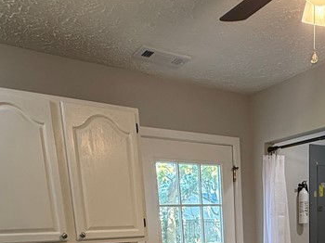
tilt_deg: -12.0
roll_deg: +2.0
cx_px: 238
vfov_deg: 29.1
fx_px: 385
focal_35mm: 41
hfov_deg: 44.5
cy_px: 308
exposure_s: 1/120
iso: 250
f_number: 2.2
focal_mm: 2.22
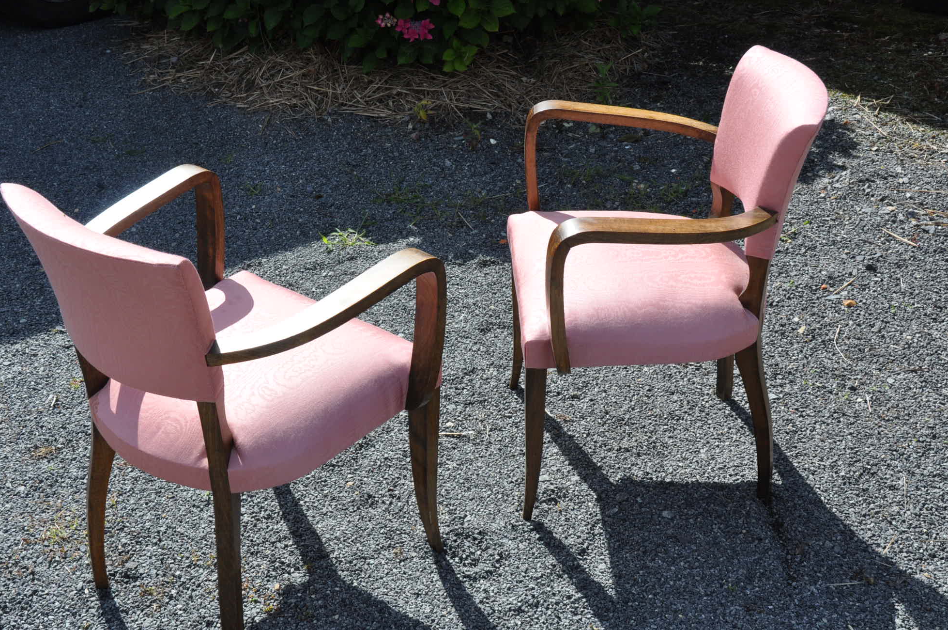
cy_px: 309
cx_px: 432
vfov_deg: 29.2
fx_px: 1210
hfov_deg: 42.8
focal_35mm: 46
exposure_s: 1/250
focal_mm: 28
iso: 400
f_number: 16
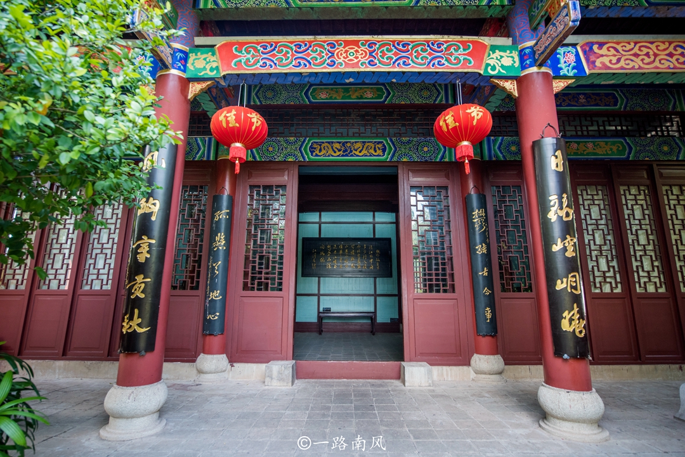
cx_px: 342
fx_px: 343
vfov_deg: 67.4
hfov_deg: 90.0
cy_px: 228
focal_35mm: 18
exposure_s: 1/100
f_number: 4.5
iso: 800
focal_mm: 18
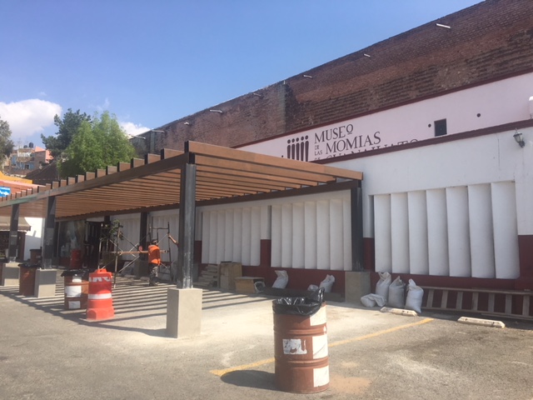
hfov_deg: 61.7
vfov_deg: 48.2
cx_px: 266
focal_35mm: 29
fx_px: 447
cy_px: 200
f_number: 2.2
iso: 25
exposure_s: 1/1202
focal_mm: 4.15
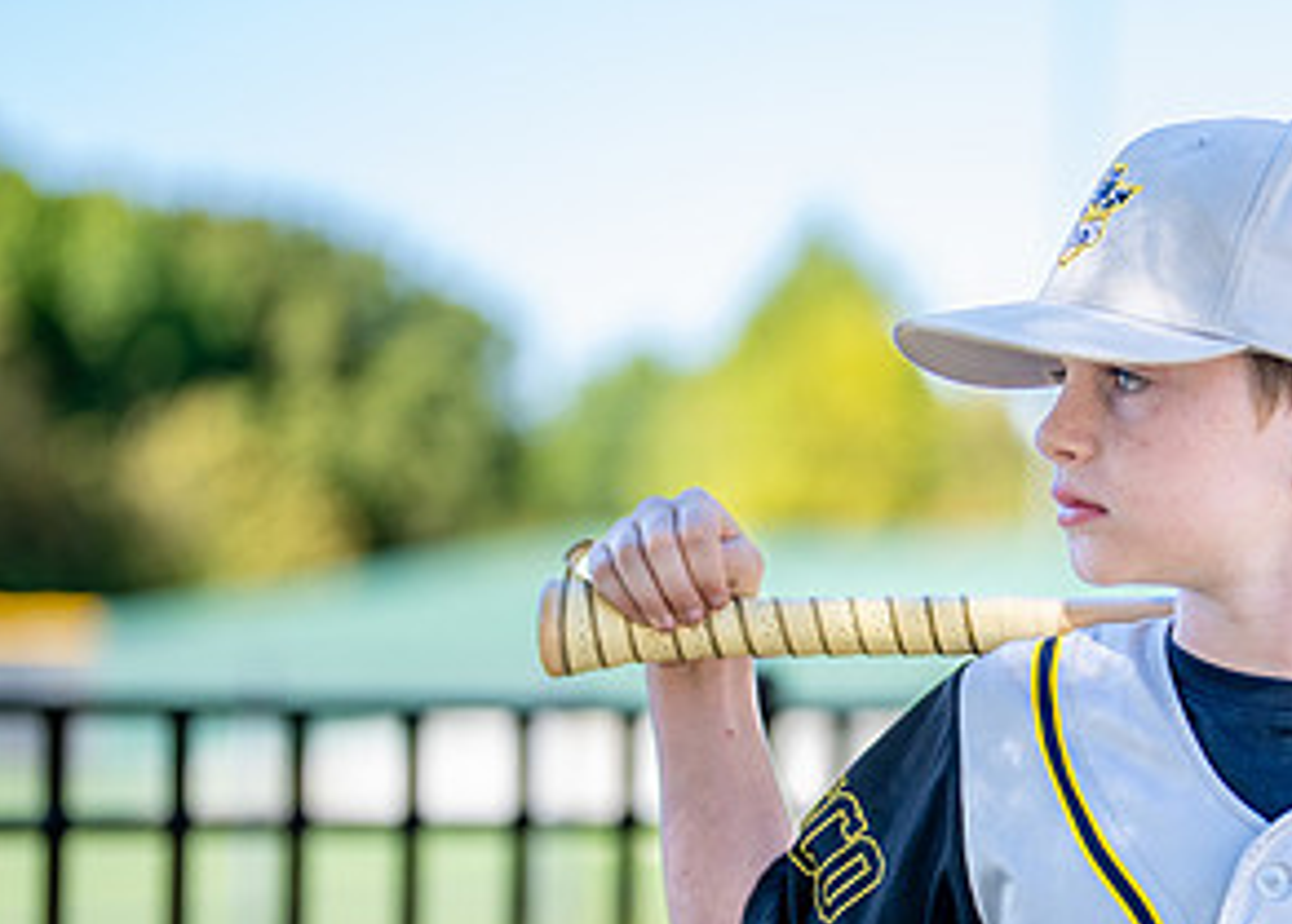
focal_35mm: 118
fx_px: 4333
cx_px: 1174
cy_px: 693
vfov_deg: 12.1
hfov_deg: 16.7
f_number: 1.2
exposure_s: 1/1600
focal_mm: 50
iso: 100
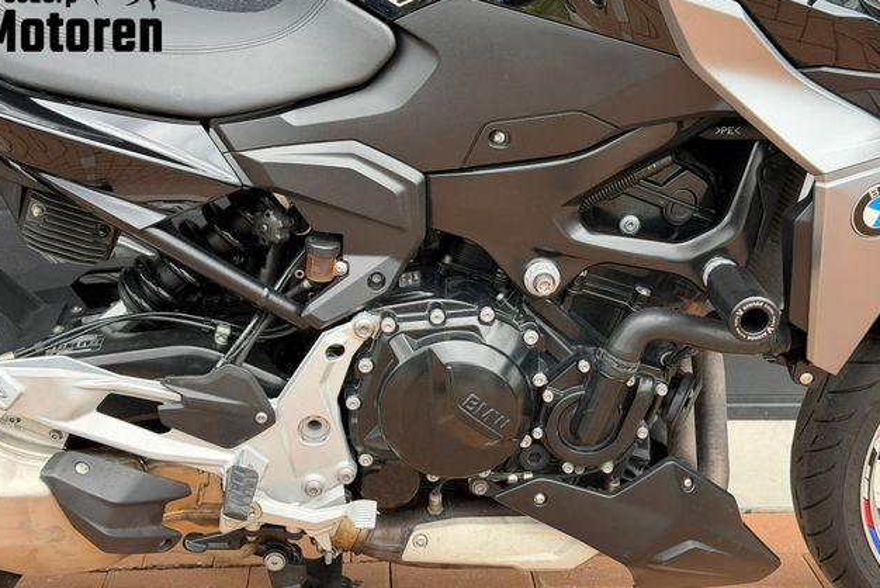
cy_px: 295
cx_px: 432
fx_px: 1247
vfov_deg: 26.5
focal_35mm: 51
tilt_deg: -23.4
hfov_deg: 38.9
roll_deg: +0.9
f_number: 1.78
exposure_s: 1/545
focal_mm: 6.76
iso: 64
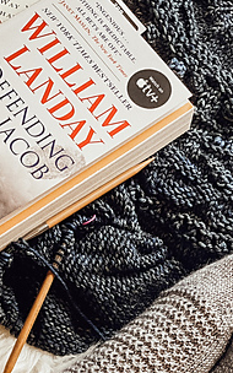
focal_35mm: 116
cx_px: 208
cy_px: 361
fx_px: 1179
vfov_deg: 17.6
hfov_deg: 11.2
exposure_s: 1/120
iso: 200
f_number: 2
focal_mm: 6
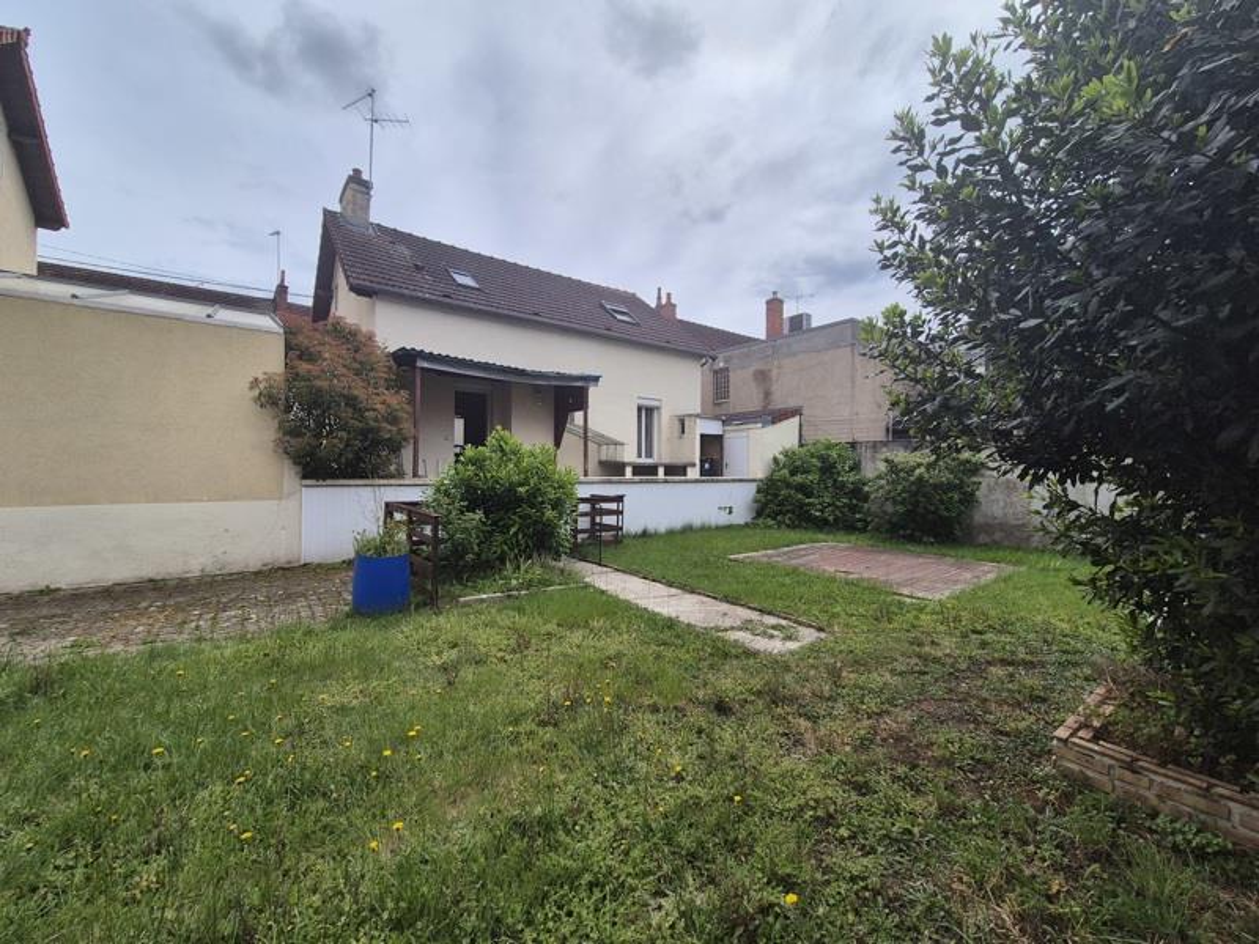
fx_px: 473
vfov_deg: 89.9
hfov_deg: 106.2
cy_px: 472
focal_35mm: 13
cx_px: 630
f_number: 2.2
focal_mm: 2.2
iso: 50
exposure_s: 1/3680
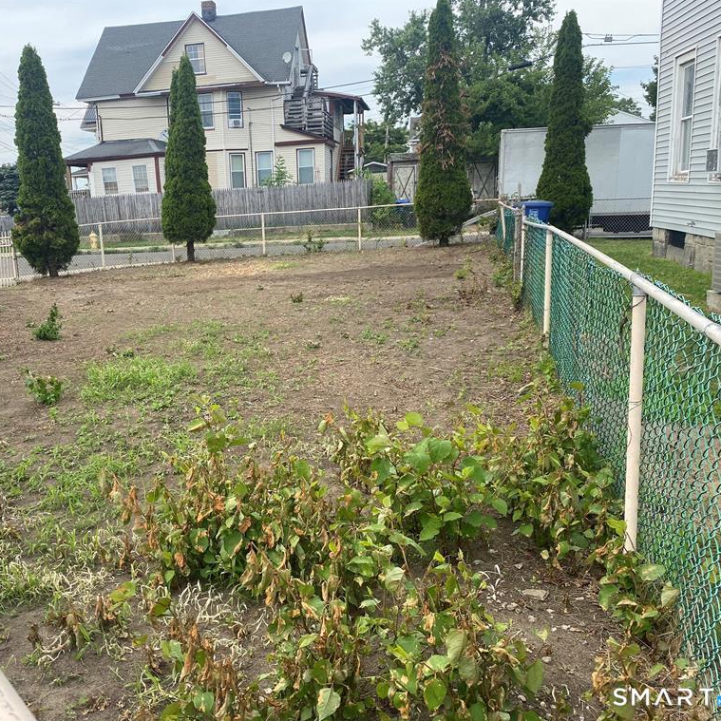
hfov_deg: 52.1
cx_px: 284
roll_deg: +2.4
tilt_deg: -12.6
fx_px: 731
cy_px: 361
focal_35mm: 31
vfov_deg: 52.5
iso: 32
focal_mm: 4.25
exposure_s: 1/852
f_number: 1.8
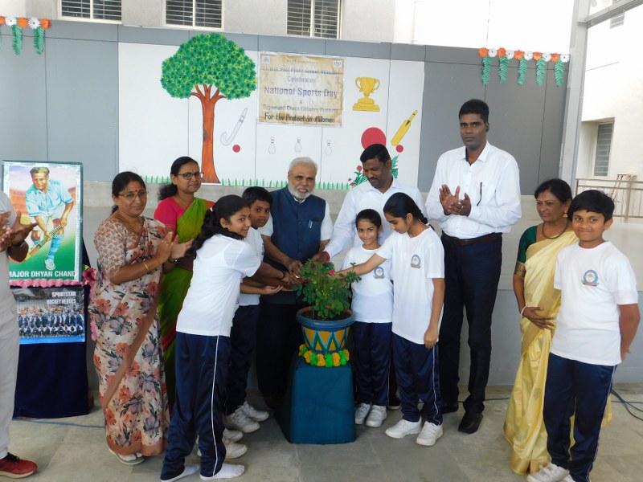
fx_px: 557
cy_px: 241
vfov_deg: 46.8
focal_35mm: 30
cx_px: 322
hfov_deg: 60.0
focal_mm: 5.3
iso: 125
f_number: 3.2
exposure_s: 1/80
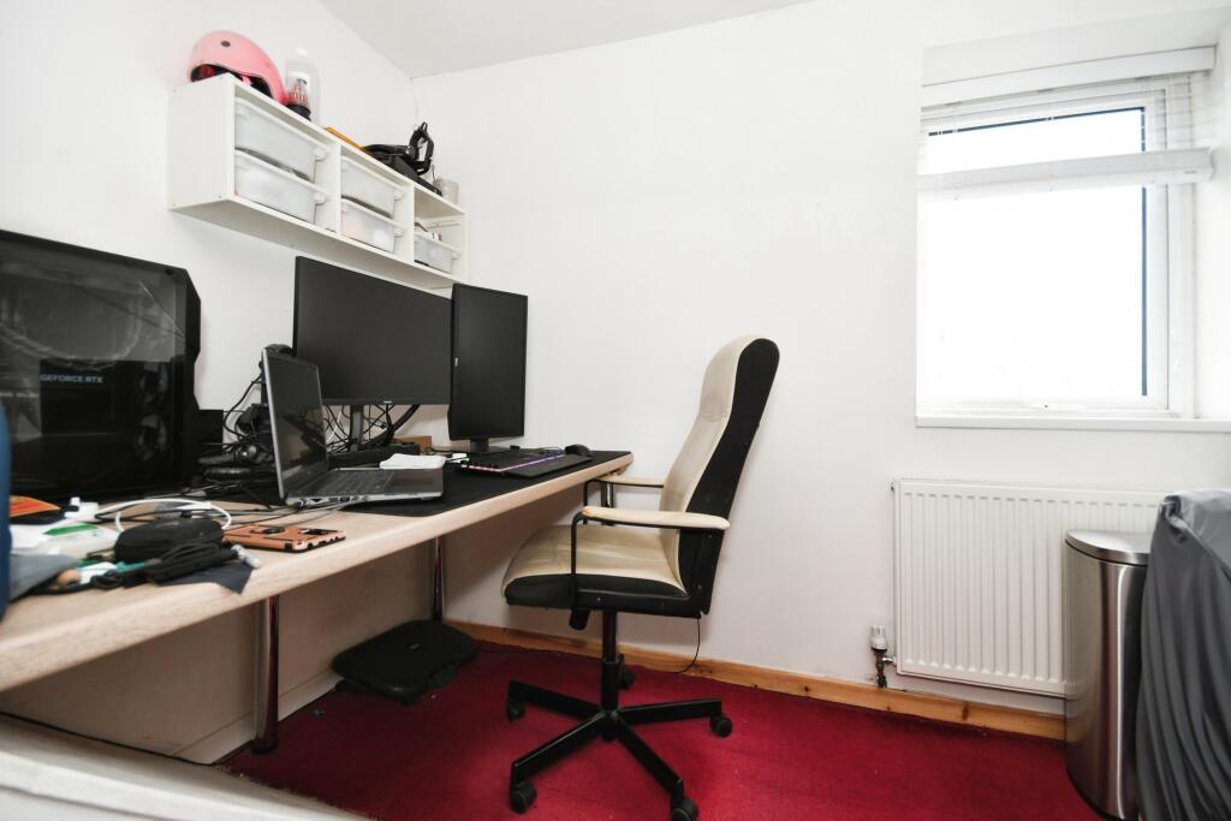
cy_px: 410
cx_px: 616
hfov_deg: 100.4
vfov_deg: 77.3
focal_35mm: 15
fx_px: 513
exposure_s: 1/60
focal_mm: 10
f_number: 8
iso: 400
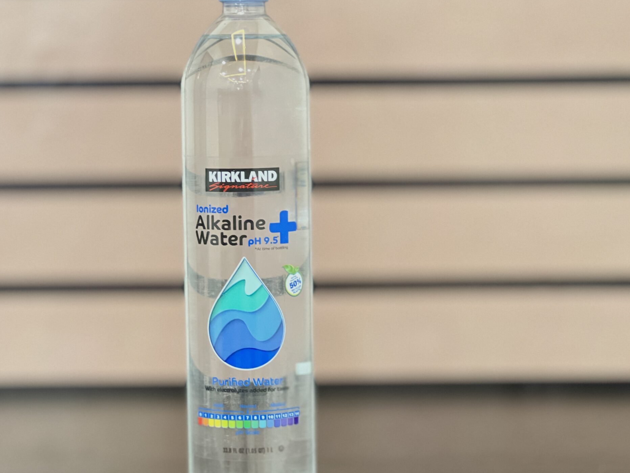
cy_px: 219
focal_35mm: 106
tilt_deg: -4.6
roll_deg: +1.1
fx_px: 1929
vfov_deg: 14.0
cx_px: 244
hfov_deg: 18.5
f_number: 2.8
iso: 400
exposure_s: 1/14
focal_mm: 9
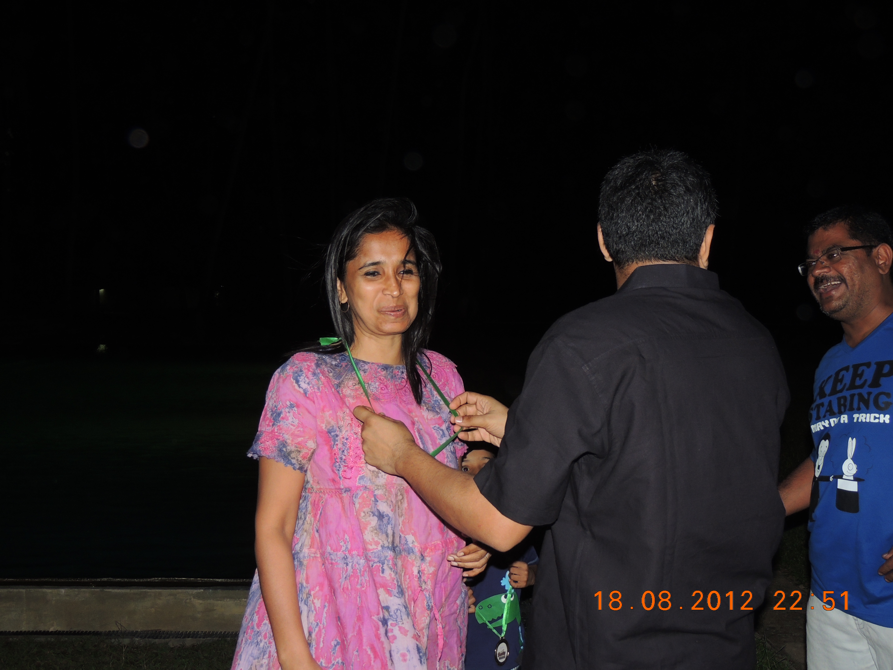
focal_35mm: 40
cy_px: 335
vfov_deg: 36.0
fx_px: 1032
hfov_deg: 46.8
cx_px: 446
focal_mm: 7.1
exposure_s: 1/30
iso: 200
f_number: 3.3
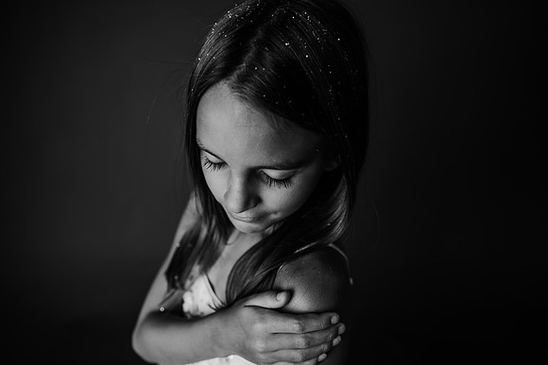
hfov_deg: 73.7
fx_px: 365
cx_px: 274
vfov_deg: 53.2
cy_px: 182
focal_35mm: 24
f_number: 2.8
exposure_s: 1/200
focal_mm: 24
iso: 100
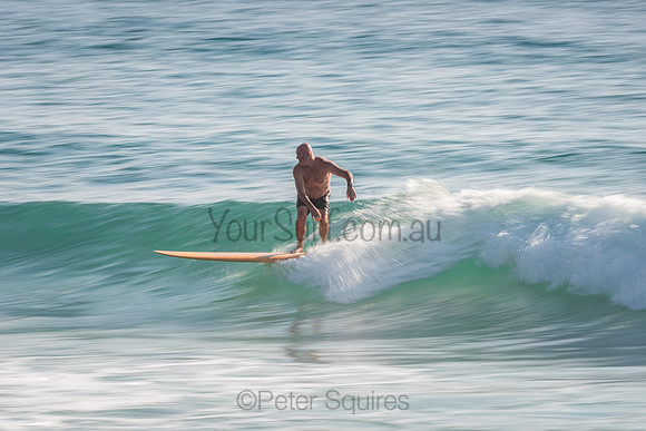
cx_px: 323
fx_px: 8974
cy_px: 216
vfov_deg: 2.8
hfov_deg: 4.1
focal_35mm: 500
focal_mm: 500
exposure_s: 1/20
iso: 31
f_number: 13
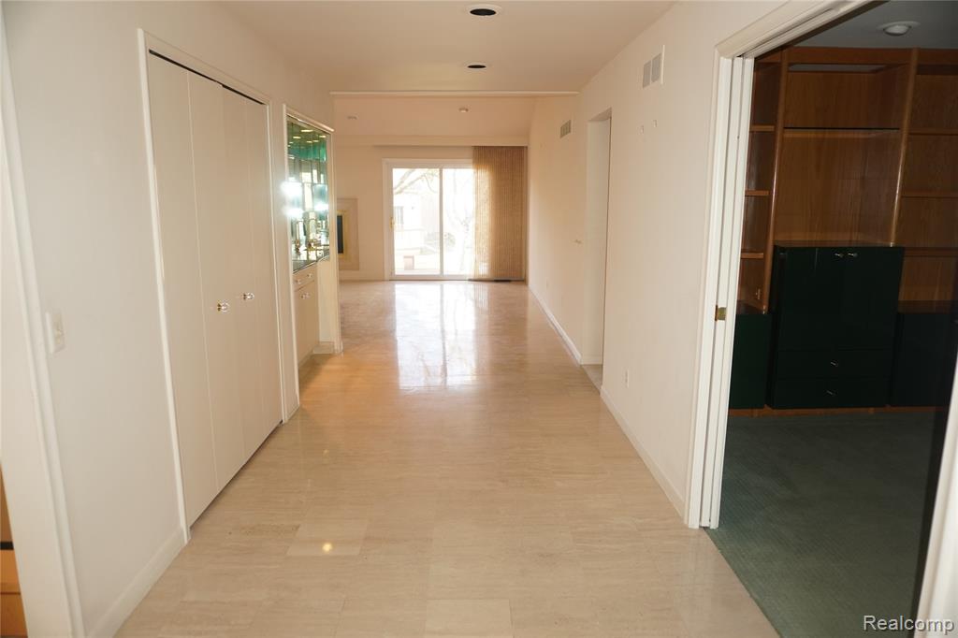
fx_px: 638
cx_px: 479
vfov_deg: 53.1
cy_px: 319
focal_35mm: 24
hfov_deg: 73.8
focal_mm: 16
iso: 400
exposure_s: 1/60
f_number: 3.5
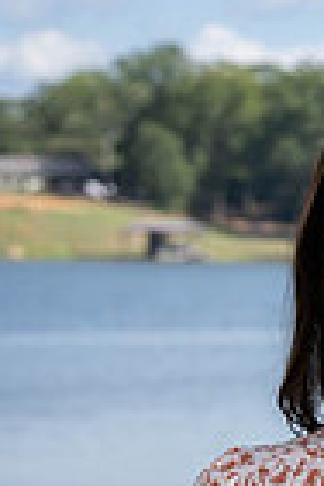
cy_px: 738
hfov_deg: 5.0
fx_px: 3672
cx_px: 424
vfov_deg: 7.4
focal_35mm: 272
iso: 100
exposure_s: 1/160
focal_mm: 85
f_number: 6.3
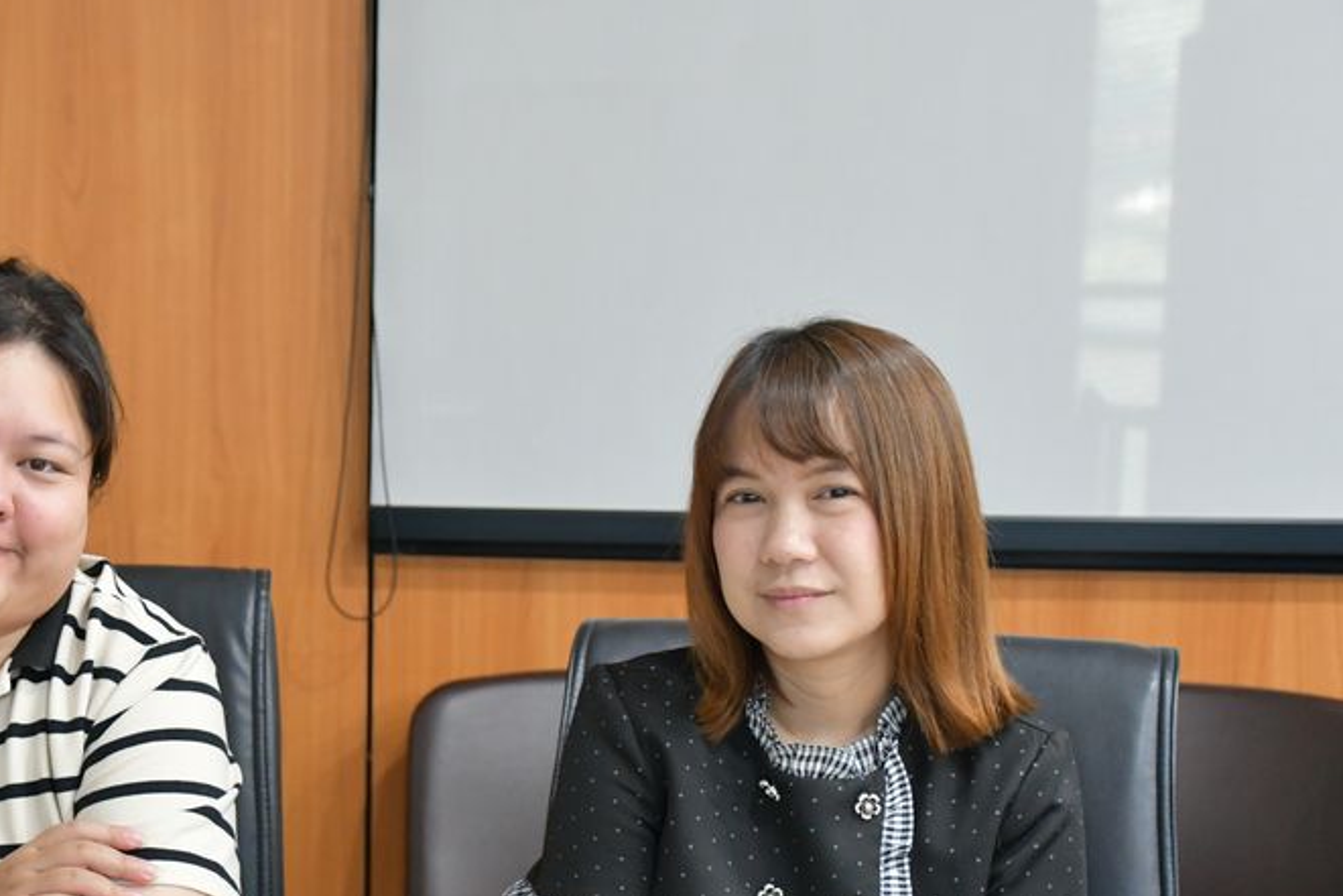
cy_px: 661
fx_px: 3470
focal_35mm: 93
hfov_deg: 21.8
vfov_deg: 14.7
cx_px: 370
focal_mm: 40
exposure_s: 1/100
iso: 3200
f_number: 4.2
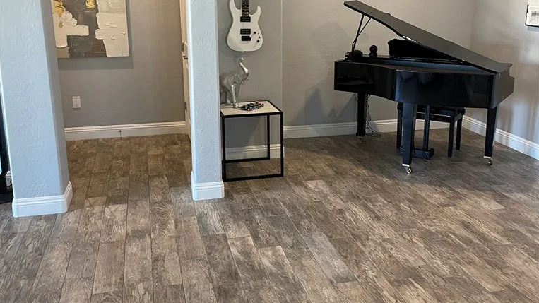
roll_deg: -0.1
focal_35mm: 38
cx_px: 270
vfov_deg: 31.1
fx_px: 543
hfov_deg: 52.8
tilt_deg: -14.1
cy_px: 119
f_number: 1.6
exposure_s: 1/60
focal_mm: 4.2
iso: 250
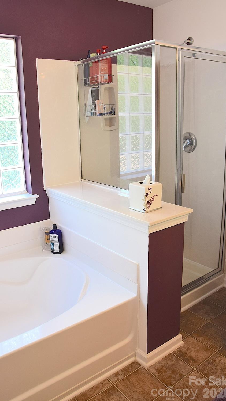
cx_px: 94
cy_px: 197
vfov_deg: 66.1
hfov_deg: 40.1
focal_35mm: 29
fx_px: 309
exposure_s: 1/125
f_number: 5.6
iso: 400
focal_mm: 18
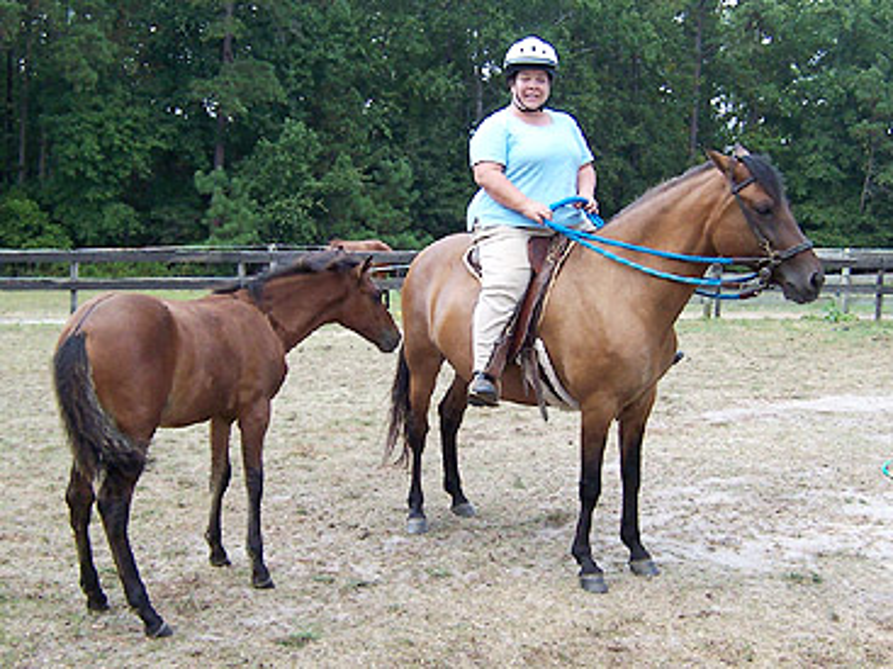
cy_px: 334
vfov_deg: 39.6
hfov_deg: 51.4
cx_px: 446
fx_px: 928
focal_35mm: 36
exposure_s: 1/180
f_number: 3.4
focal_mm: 5.6
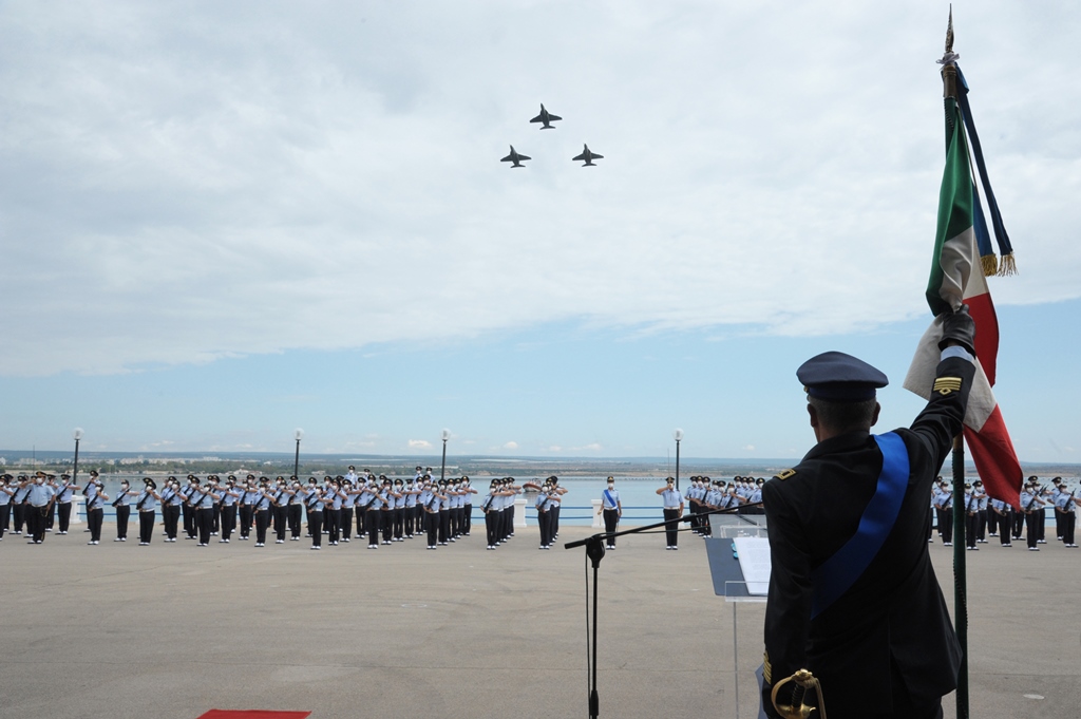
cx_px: 540
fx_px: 900
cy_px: 360
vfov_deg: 43.5
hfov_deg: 62.0
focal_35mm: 30
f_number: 13
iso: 800
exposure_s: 1/640
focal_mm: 30
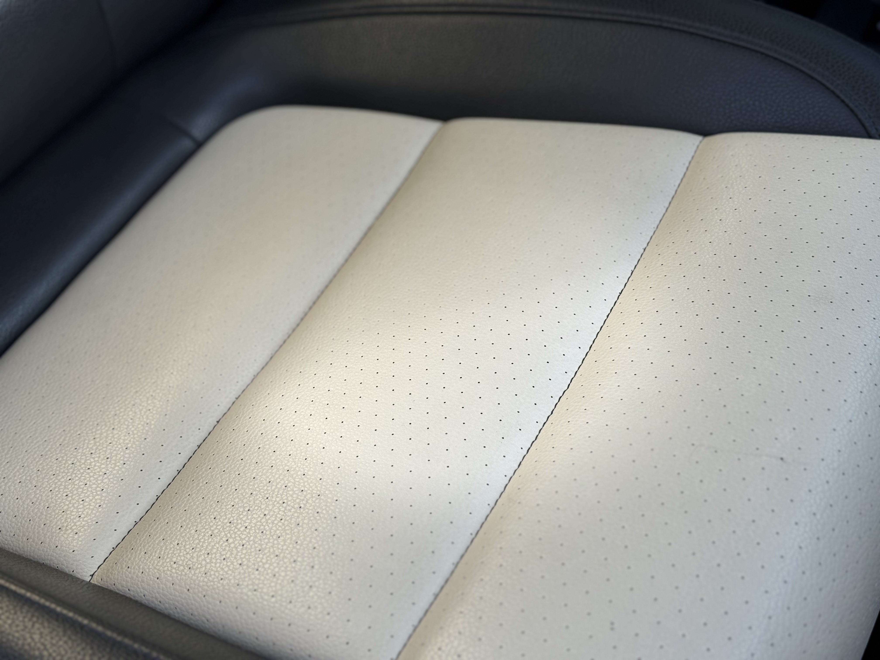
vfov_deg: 30.3
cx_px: 440
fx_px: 1220
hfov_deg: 39.7
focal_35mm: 48
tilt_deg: -48.7
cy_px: 330
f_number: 1.78
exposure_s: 1/544
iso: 64
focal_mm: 6.76
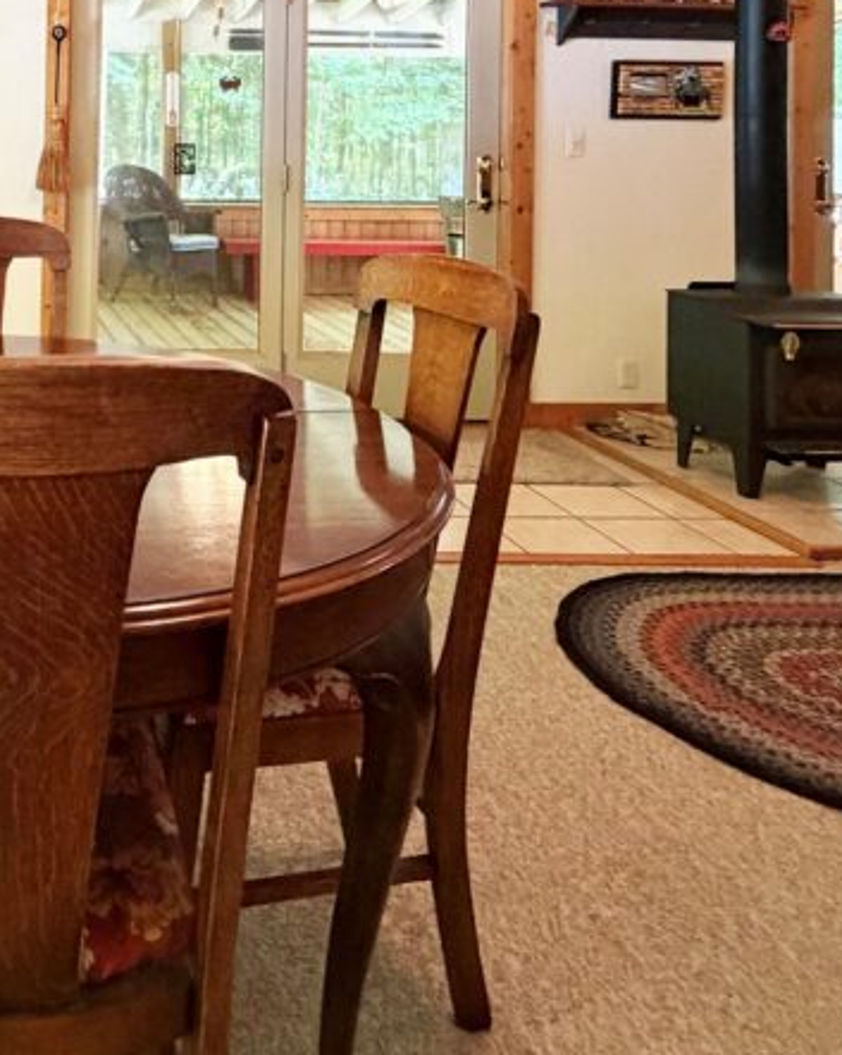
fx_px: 1029
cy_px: 119
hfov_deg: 39.5
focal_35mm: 33
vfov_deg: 48.9
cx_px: 11
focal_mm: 2.22
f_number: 2.2
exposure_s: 1/60
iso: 400
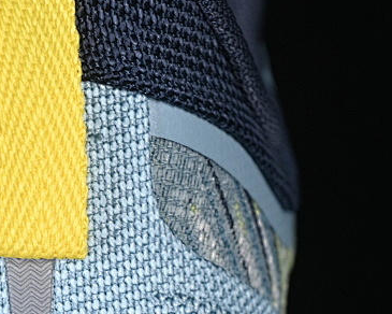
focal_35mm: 208
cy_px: 271
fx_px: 2413
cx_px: 34
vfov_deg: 7.4
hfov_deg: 9.2
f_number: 7.1
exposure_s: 1/80
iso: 160
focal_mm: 50
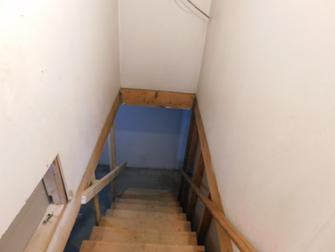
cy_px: 126
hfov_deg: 73.9
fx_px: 223
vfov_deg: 58.9
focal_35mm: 23
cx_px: 168
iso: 400
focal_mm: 4
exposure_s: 1/10
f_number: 3
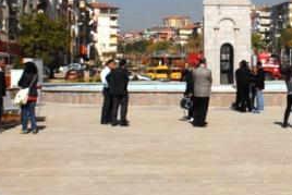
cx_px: 273
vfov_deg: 16.0
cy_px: 36
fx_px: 690
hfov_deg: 23.2
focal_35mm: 85
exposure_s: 1/800
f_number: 14
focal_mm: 22
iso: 400
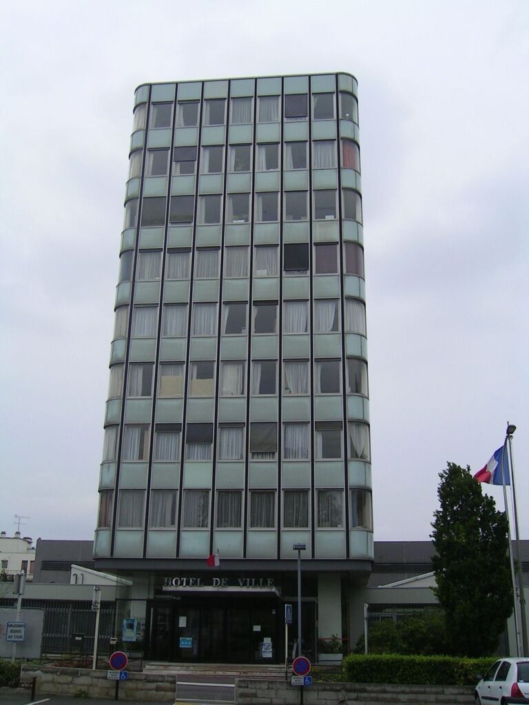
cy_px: 352
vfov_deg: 51.4
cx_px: 264
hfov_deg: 39.7
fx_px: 734
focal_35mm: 36
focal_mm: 5.6
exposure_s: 1/460
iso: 50
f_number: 4.8
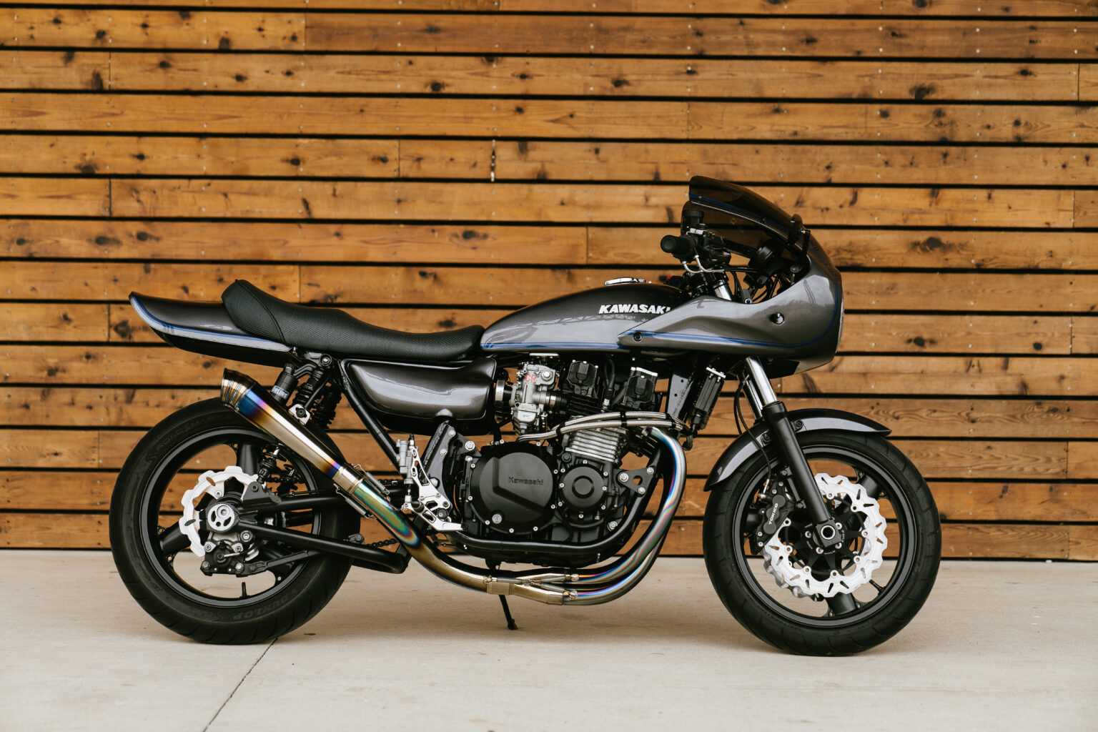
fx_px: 2135
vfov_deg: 19.5
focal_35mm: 70
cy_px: 366
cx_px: 549
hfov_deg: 28.8
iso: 100
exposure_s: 1/200
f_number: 2.8
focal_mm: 70
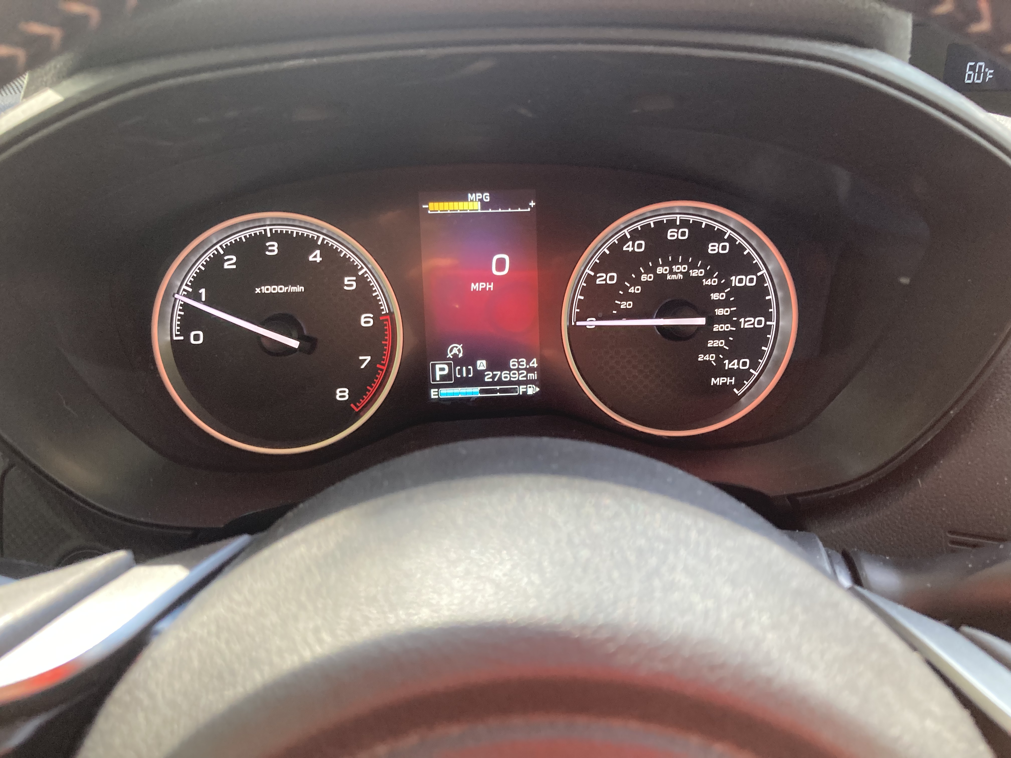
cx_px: 506
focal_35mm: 28
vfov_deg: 49.7
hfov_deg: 63.4
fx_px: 818
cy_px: 379
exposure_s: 1/60
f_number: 1.8
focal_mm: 3.99
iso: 125
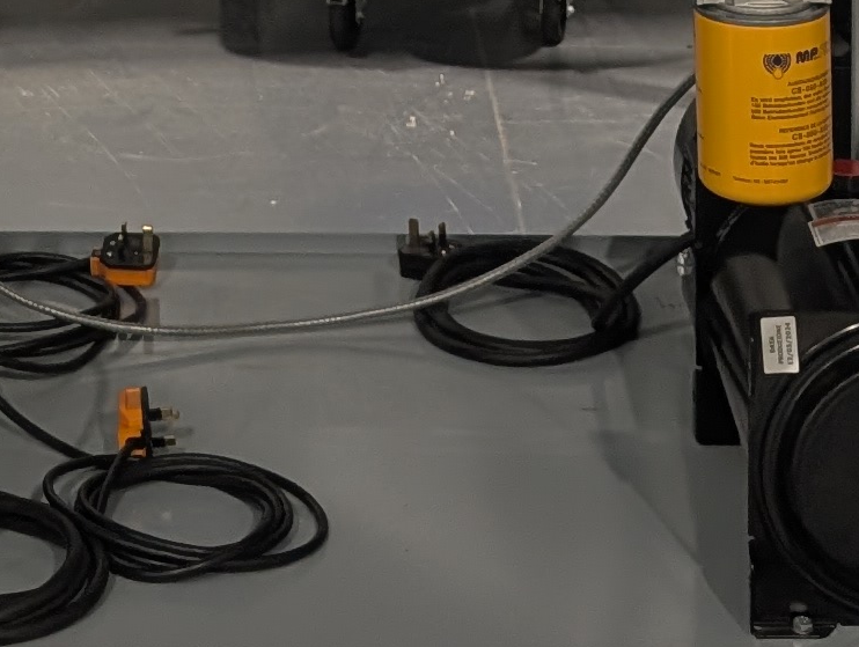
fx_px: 3281
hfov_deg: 14.8
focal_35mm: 132
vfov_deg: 10.3
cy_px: -691
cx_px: 152
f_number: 1.68
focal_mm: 6.9
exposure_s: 1/30.9
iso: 202
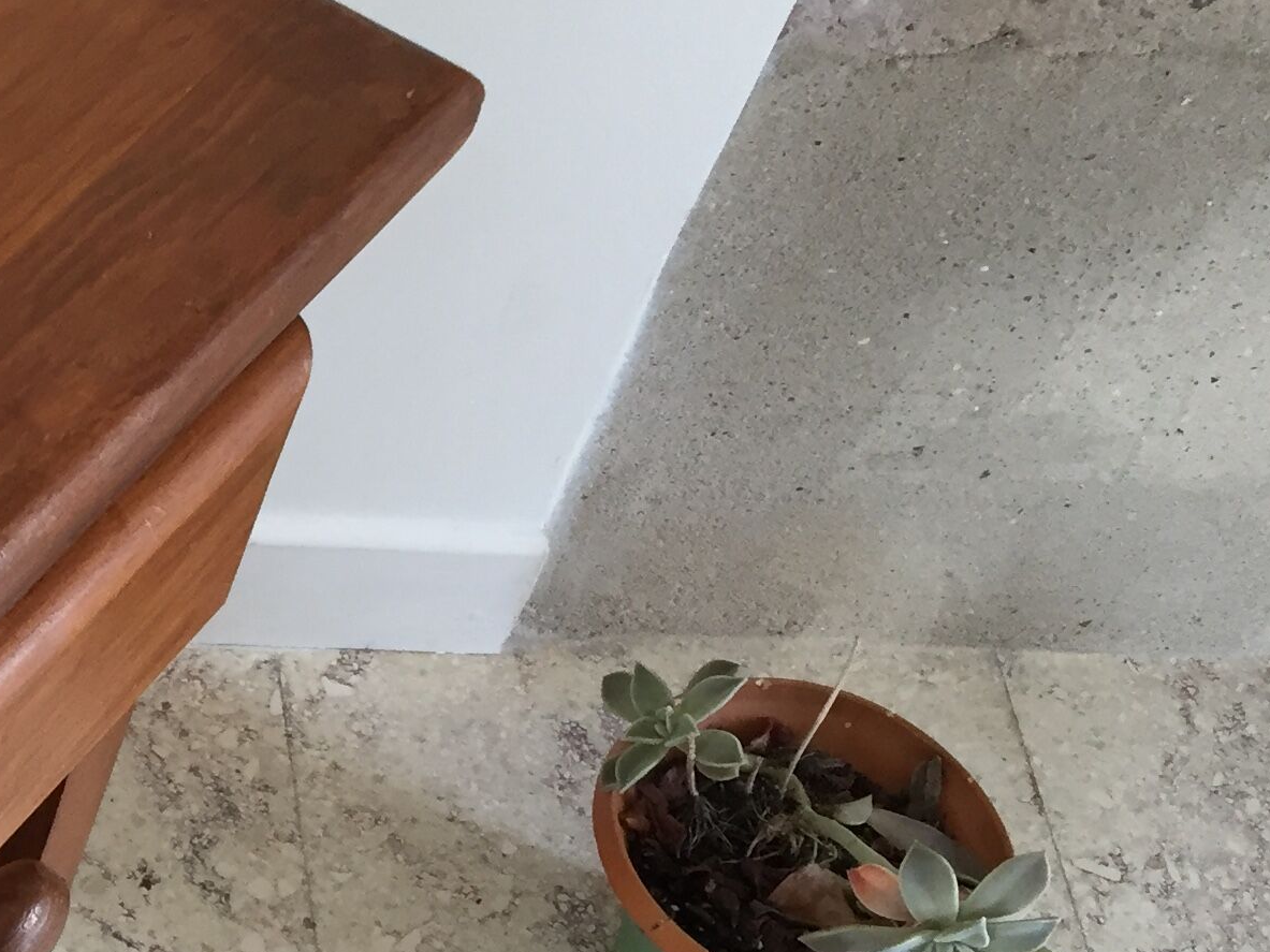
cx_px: -425
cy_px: 711
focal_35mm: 80
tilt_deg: -55.2
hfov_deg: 21.8
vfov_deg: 18.3
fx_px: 2935
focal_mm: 4.15
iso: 100
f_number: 2.2
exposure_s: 1/33
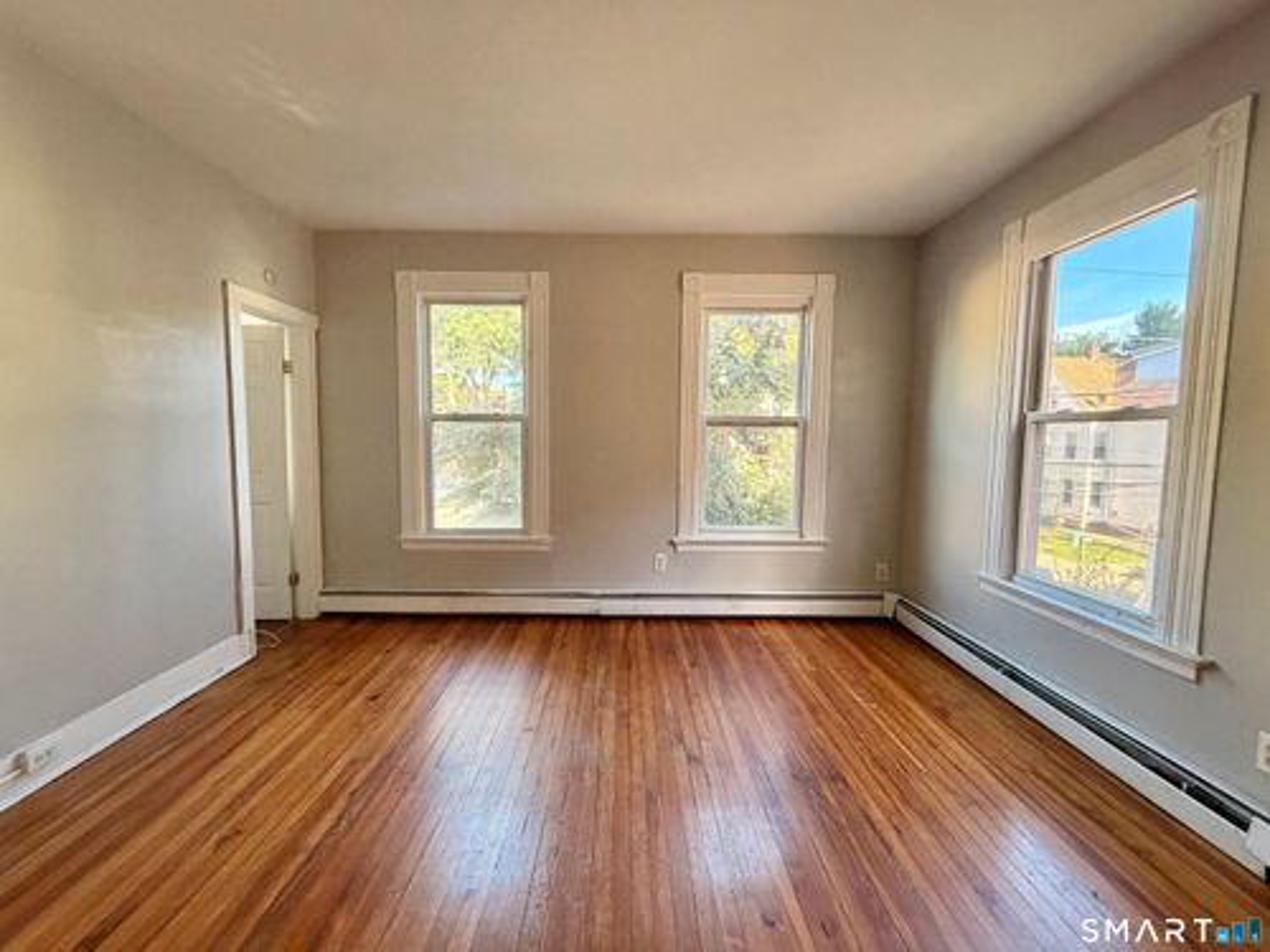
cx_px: 635
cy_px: 476
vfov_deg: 85.7
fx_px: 514
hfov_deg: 102.1
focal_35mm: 14
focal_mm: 2.22
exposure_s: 1/107
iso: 320
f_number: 2.2
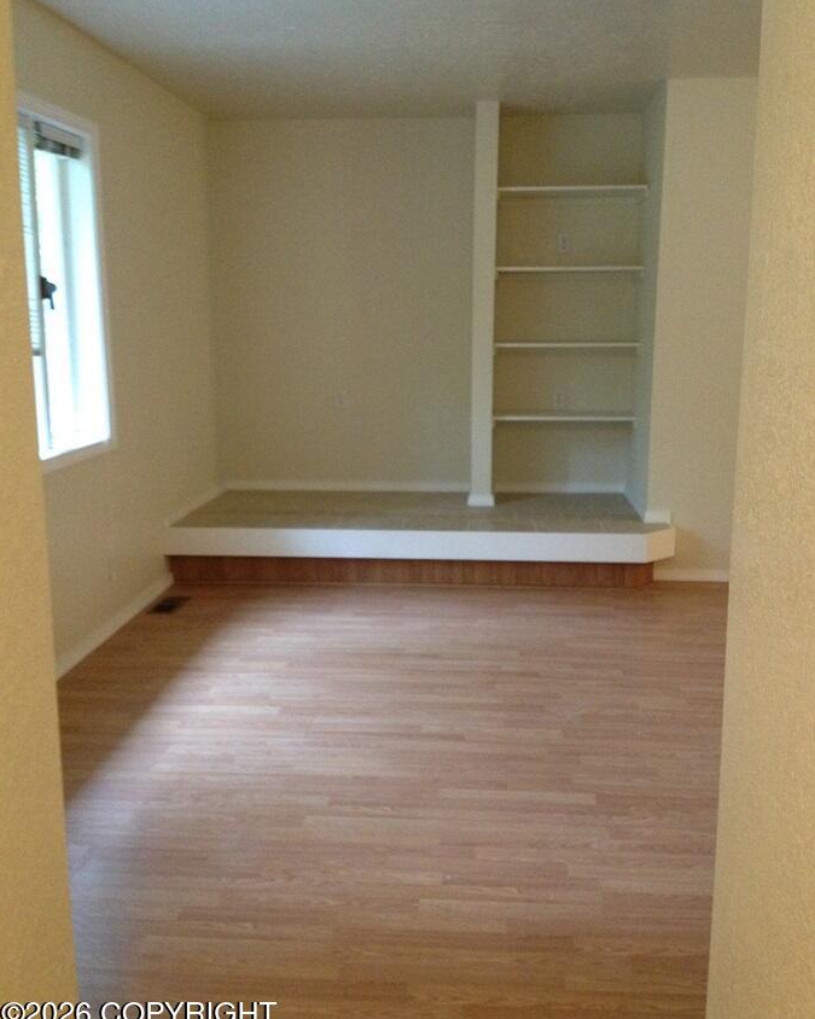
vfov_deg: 49.1
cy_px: 511
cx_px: 409
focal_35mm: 37
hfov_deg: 40.1
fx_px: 1116
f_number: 2.4
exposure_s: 1/20
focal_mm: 4.28
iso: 320
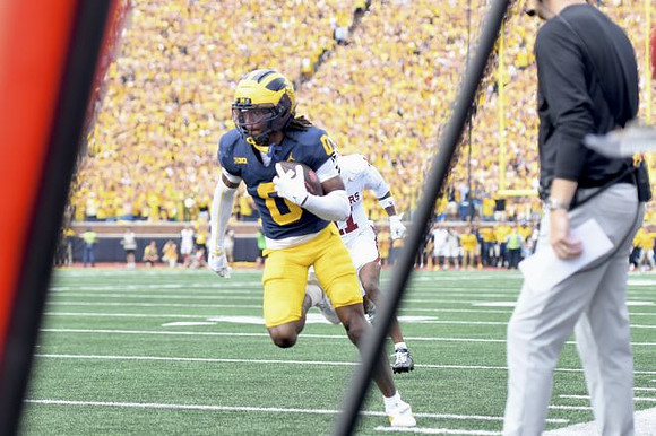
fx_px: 2513
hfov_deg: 14.9
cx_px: 328
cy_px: 218
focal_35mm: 138
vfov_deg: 9.9
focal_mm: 92
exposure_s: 1/1000
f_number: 2.8
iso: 400
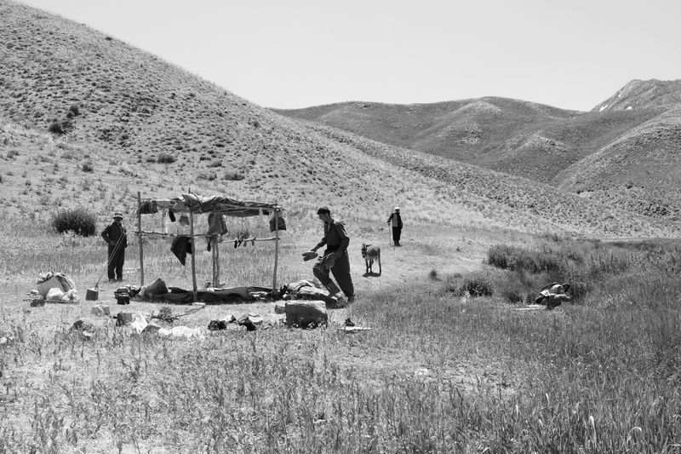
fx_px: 700
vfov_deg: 35.9
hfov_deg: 51.9
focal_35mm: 37
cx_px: 340
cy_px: 227
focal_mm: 24.8
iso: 640
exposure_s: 1/1500
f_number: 7.1
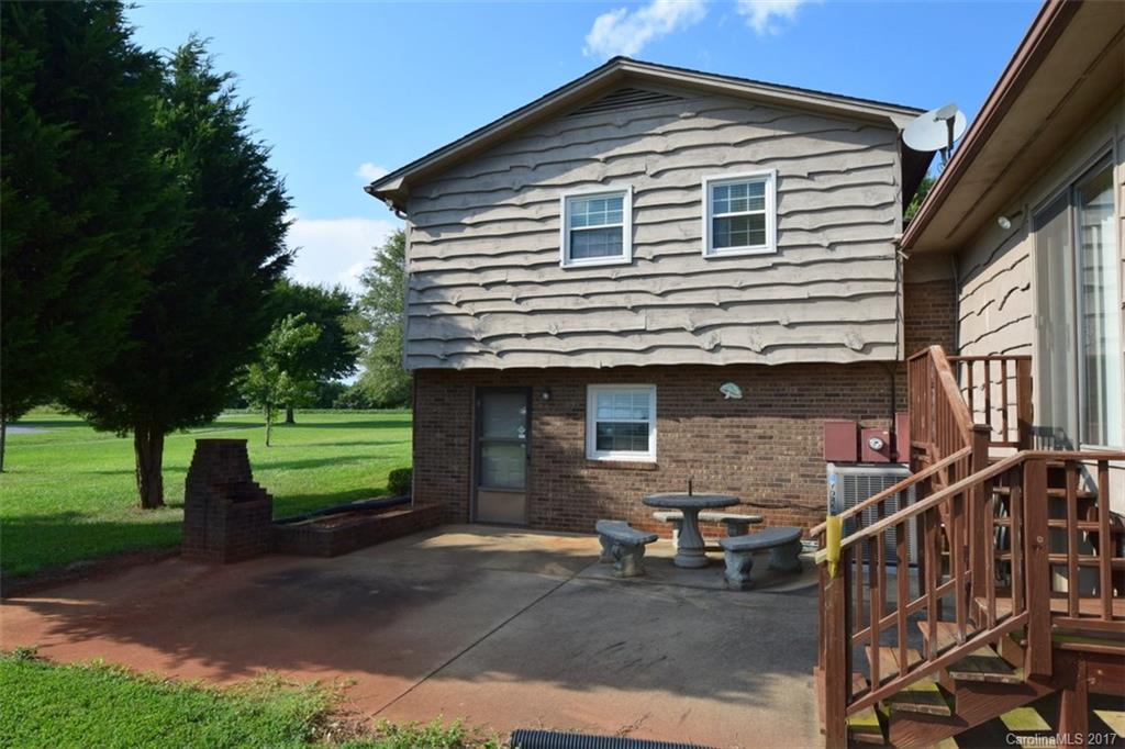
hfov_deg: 81.2
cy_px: 374
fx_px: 656
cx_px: 562
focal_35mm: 21
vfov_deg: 59.5
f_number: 11
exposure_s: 1/400
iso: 400
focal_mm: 14
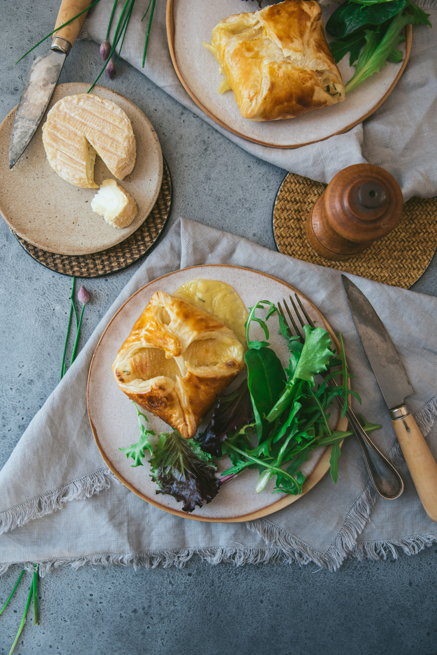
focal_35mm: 32
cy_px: 328
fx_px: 582
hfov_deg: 41.2
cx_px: 218
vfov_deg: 58.7
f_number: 3.5
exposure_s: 1/40
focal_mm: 32
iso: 100
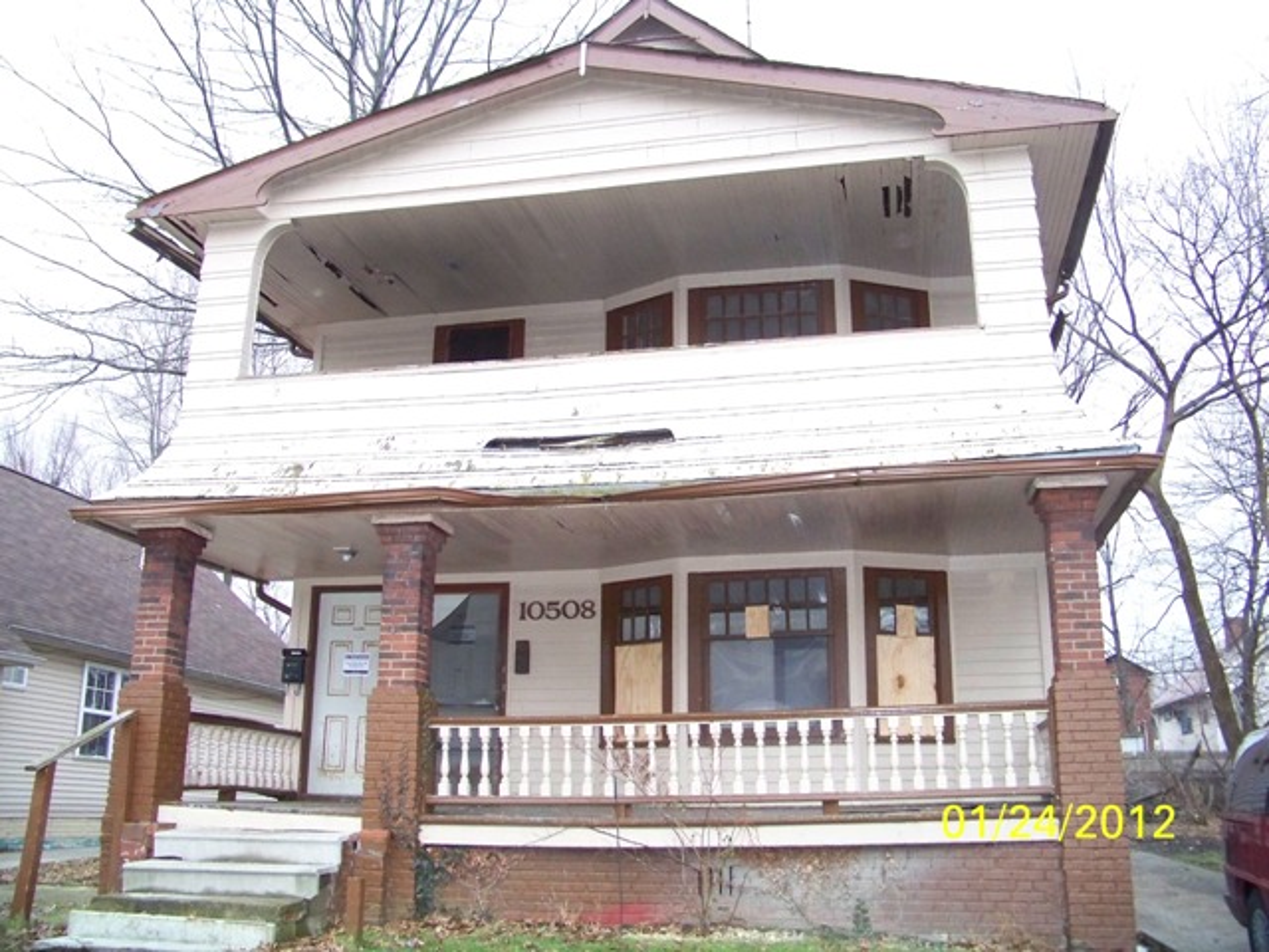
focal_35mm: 33
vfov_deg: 42.9
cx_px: 634
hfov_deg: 55.4
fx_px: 1210
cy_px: 476
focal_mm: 5.85
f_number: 2.8
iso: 400
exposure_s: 1/200
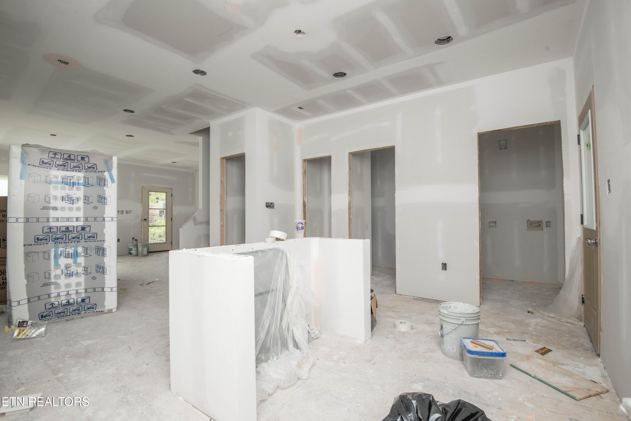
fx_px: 280
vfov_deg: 73.7
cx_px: 316
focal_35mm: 16
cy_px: 210
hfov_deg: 96.7
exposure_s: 1/250
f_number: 9
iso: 400
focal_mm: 16
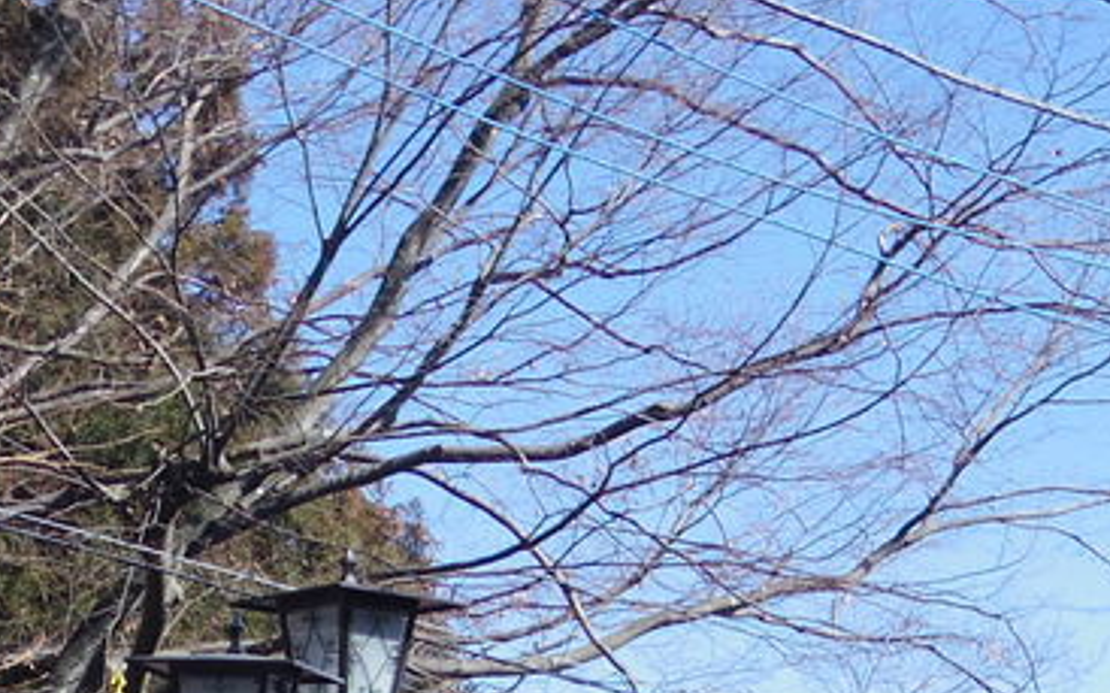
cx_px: -112
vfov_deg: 7.7
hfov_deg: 12.6
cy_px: 1344
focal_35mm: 163
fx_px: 4929
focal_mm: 8.5
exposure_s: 1/800
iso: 125
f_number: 3.2
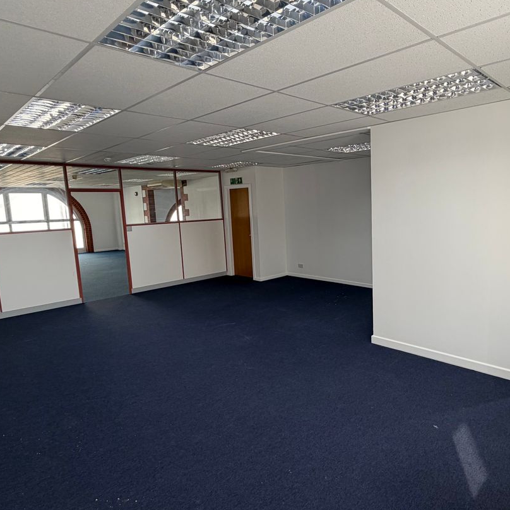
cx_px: 312
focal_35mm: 17
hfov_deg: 82.7
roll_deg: +1.6
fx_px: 283
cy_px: 255
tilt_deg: -8.0
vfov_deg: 84.0
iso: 100
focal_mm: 2.22
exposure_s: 1/100
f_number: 2.2
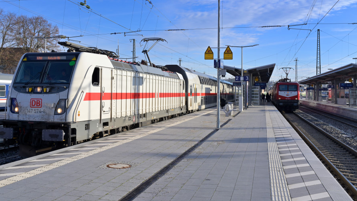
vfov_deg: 28.9
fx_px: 388
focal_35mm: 41
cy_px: 80
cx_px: 169
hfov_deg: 49.4
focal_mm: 35
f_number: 9
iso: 200
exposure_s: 1/400
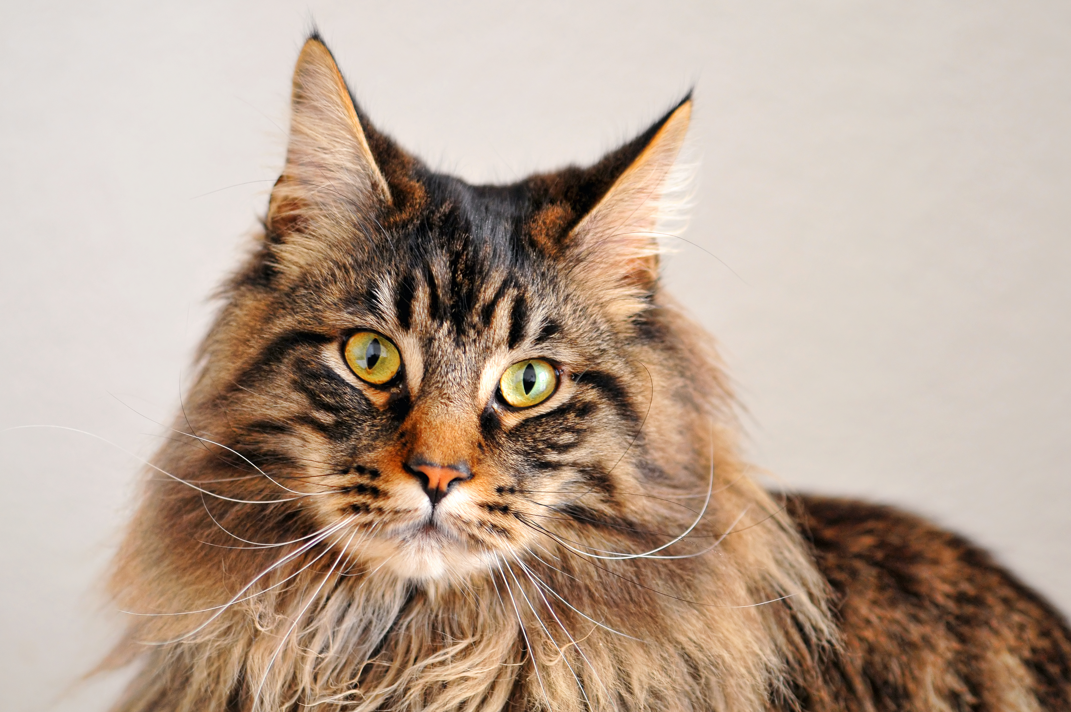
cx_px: 536
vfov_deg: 8.7
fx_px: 4680
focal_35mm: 158
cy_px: 356
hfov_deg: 13.1
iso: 640
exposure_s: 1/60
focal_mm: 105
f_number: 3
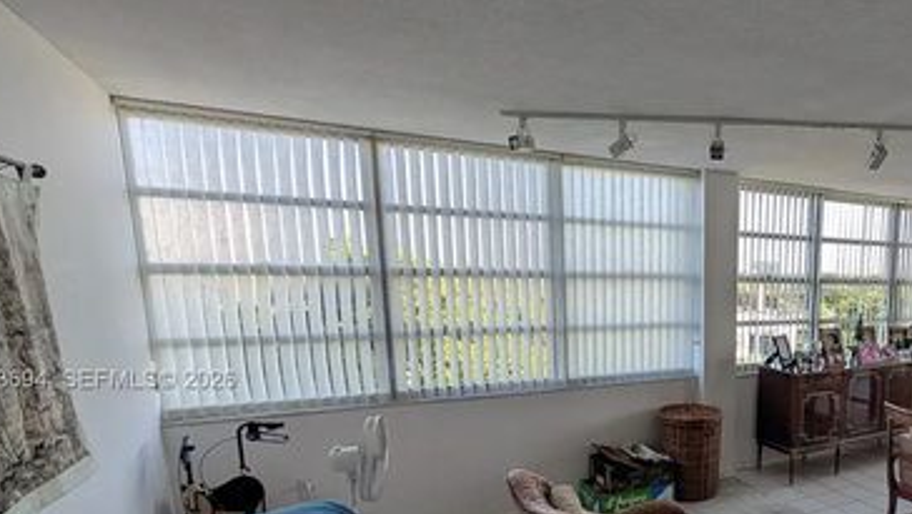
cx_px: 724
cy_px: 381
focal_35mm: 23
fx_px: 556
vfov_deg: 47.8
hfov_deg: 71.1
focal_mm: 2.02
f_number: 1.7
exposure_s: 1/472
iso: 48
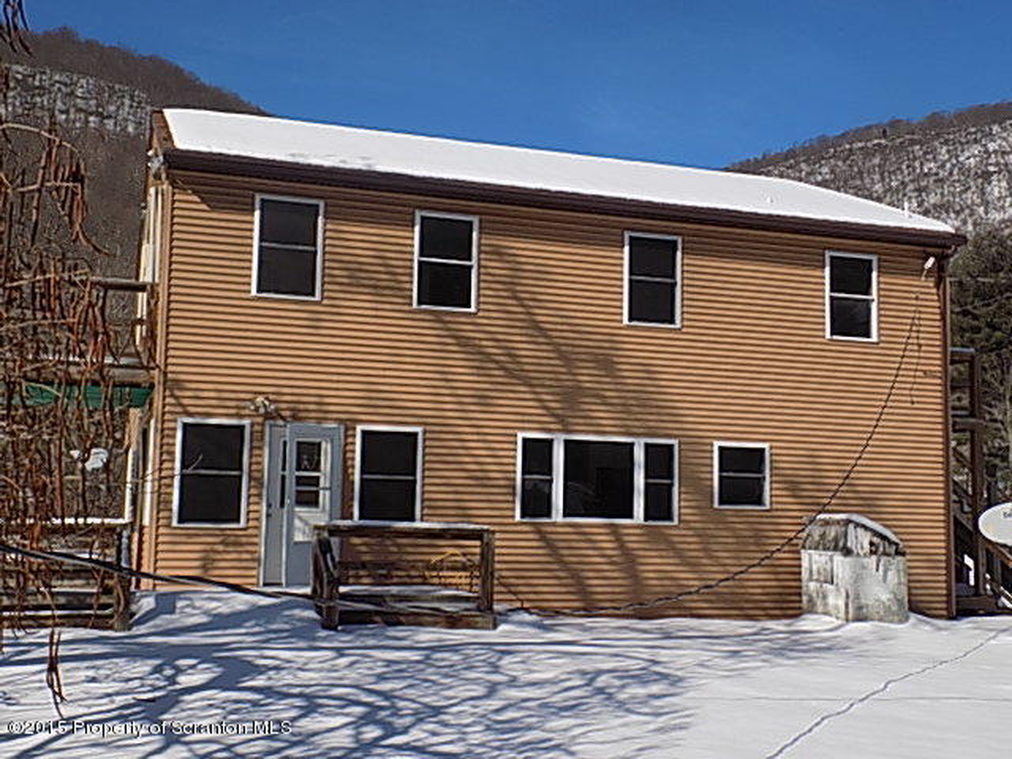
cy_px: 380
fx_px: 1199
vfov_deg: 35.1
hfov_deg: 45.8
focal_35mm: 41
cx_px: 506
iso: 80
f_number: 11.5
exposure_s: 1/160
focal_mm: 7.3
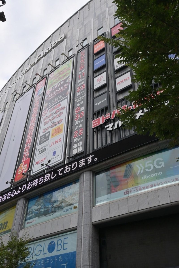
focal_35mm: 33
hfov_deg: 40.0
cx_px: 90
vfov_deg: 57.2
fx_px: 246
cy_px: 134
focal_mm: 22
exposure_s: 1/160
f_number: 10
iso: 250
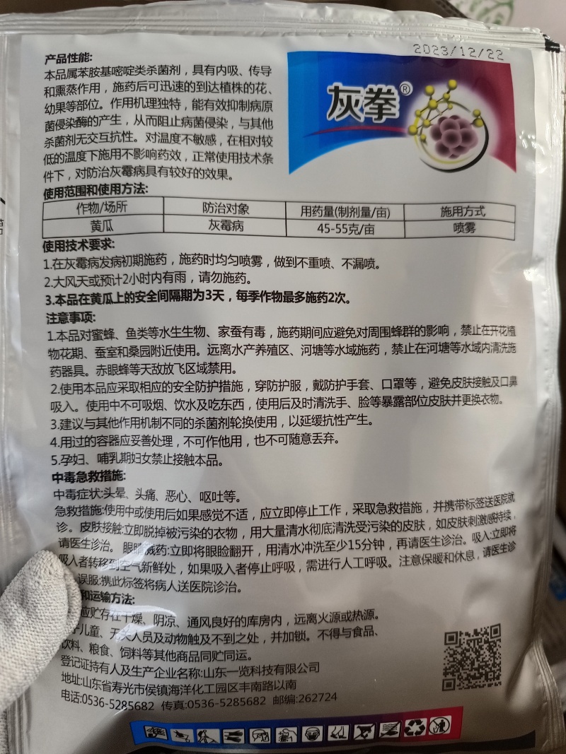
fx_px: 502
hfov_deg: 58.9
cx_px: 283
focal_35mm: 23
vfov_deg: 73.9
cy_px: 377
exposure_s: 1/100
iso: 1208
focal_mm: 5.59
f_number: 1.88
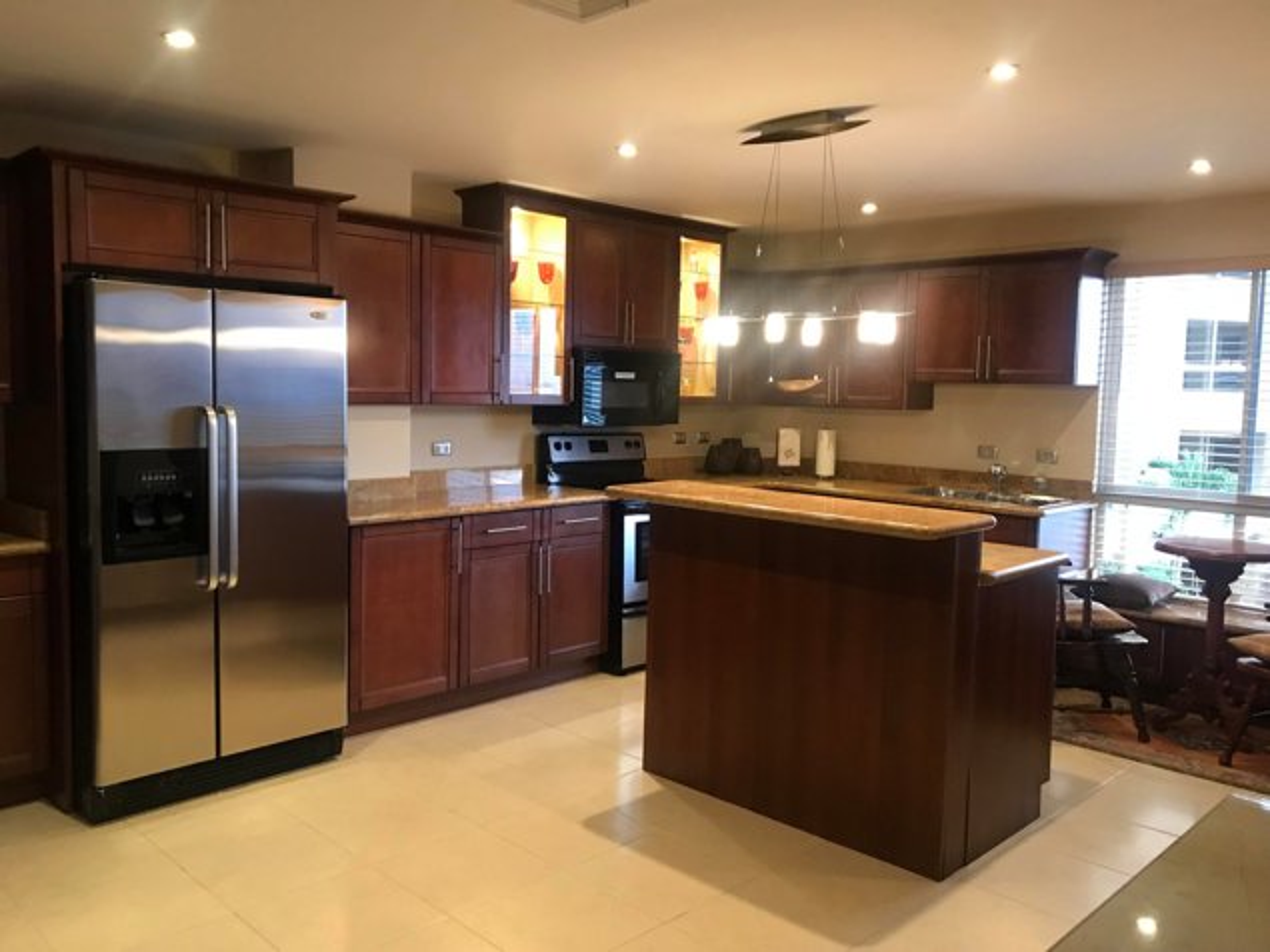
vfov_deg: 49.7
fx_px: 1027
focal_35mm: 28
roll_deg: -1.1
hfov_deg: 63.5
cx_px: 635
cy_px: 476
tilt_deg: -3.6
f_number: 1.8
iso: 100
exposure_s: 1/15
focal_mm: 3.99
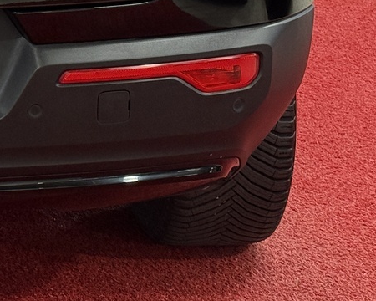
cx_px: -175
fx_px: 1669
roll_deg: +0.5
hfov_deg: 12.3
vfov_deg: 10.0
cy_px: -117
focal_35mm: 150
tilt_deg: -11.0
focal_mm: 6.76
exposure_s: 1/100
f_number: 1.78
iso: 160
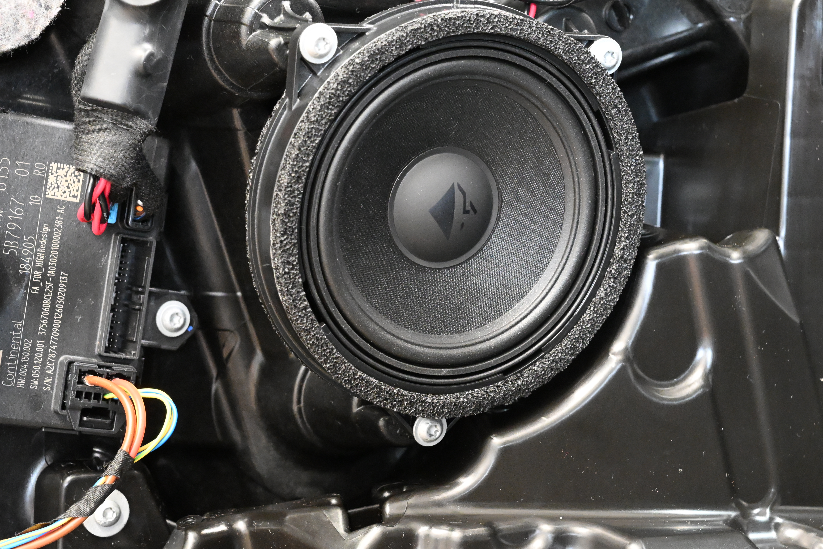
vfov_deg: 15.5
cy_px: 237
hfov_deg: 23.1
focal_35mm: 88
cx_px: 413
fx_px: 2012
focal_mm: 50
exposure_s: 1/50
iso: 8000
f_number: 7.1
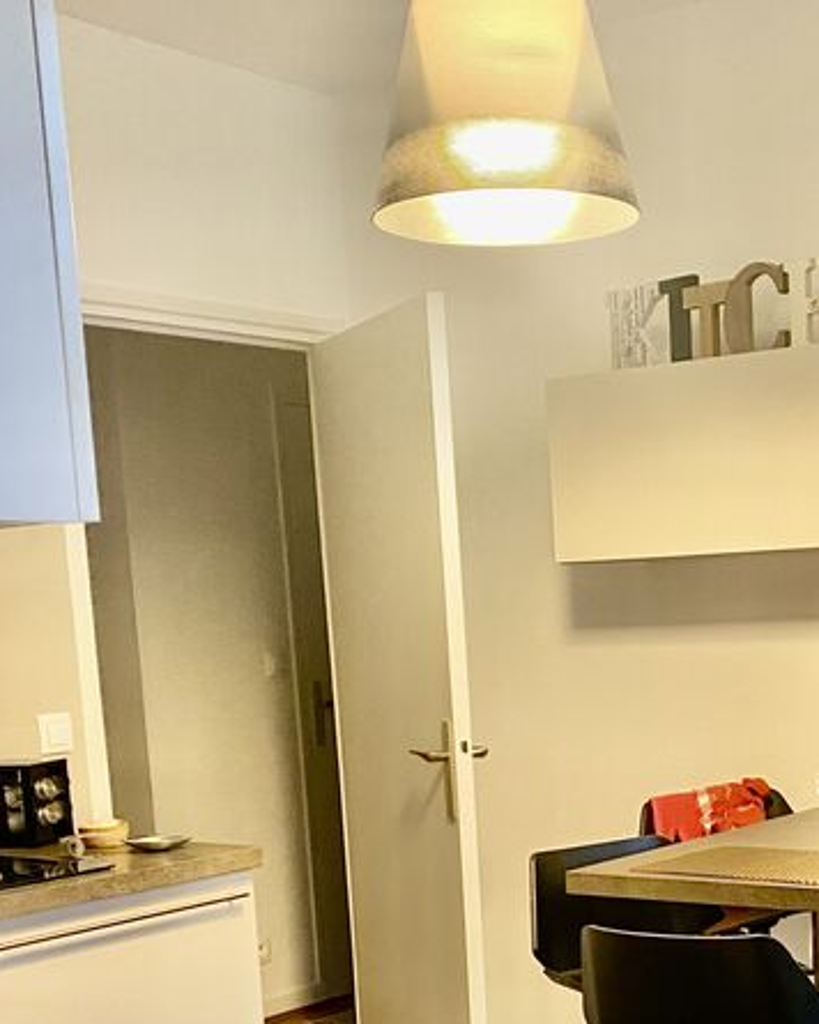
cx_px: 619
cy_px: 930
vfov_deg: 31.4
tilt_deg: -9.3
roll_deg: +1.7
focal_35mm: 57
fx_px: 1727
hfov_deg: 26.3
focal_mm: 4.25
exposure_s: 1/50
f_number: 1.8
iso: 500
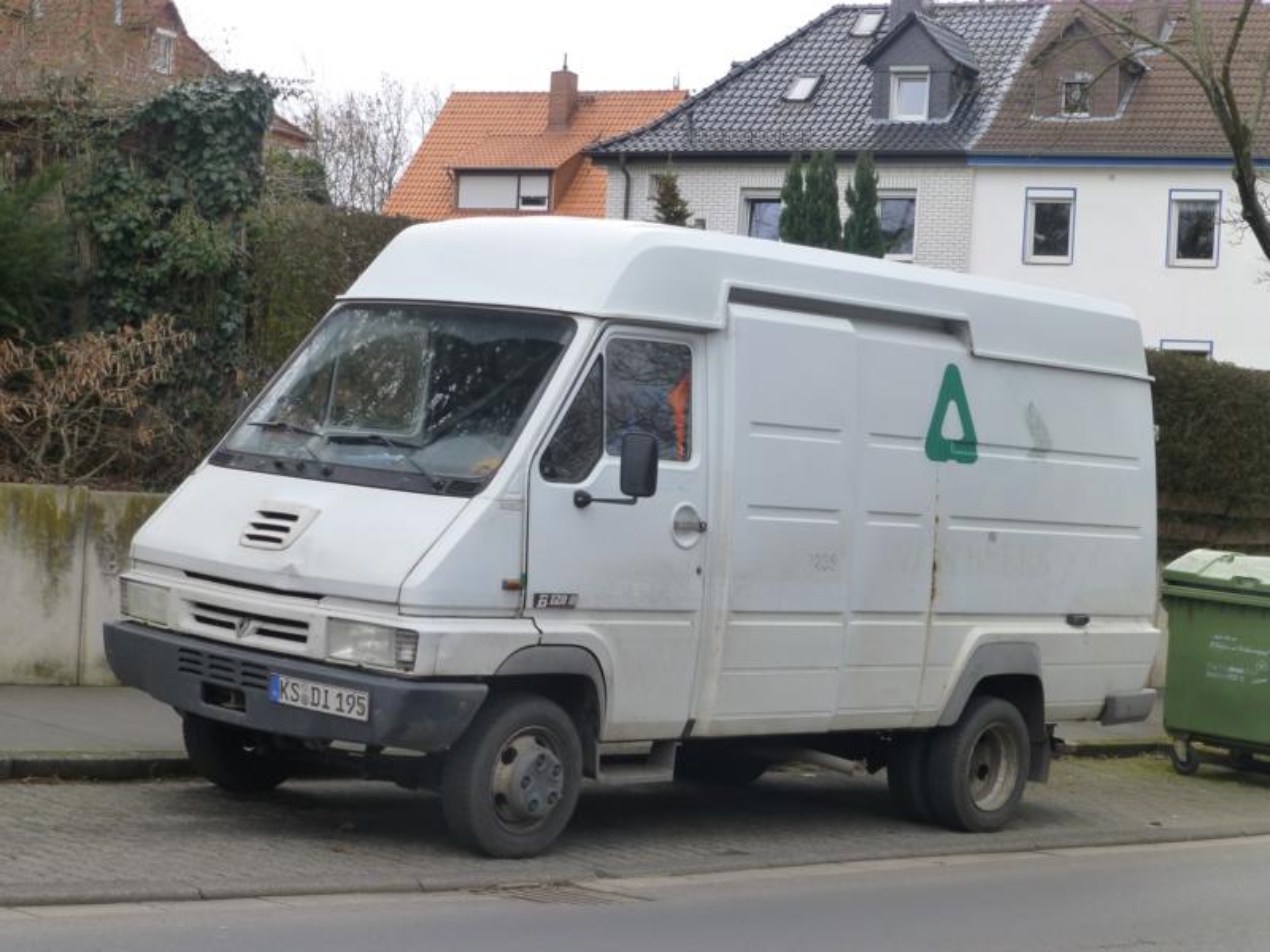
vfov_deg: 21.0
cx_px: 635
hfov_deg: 27.8
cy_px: 476
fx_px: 2568
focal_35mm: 70
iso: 160
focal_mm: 12.5
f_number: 5
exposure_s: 1/100
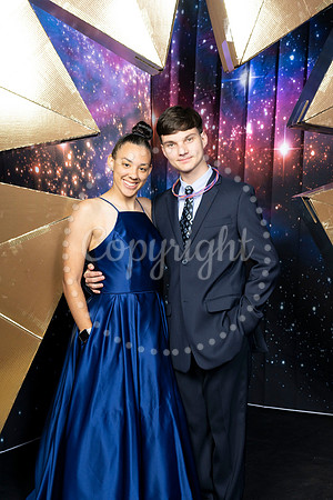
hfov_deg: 26.5
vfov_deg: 38.9
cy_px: 250
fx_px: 708
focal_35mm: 51
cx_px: 166
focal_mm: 51
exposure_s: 1/160
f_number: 9
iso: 320
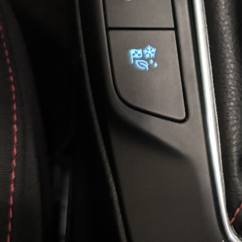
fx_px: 925
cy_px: -22
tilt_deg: -67.6
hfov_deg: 14.1
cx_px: 349
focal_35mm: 117
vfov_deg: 14.6
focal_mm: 5.96
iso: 1000
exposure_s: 1/17
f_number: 1.6
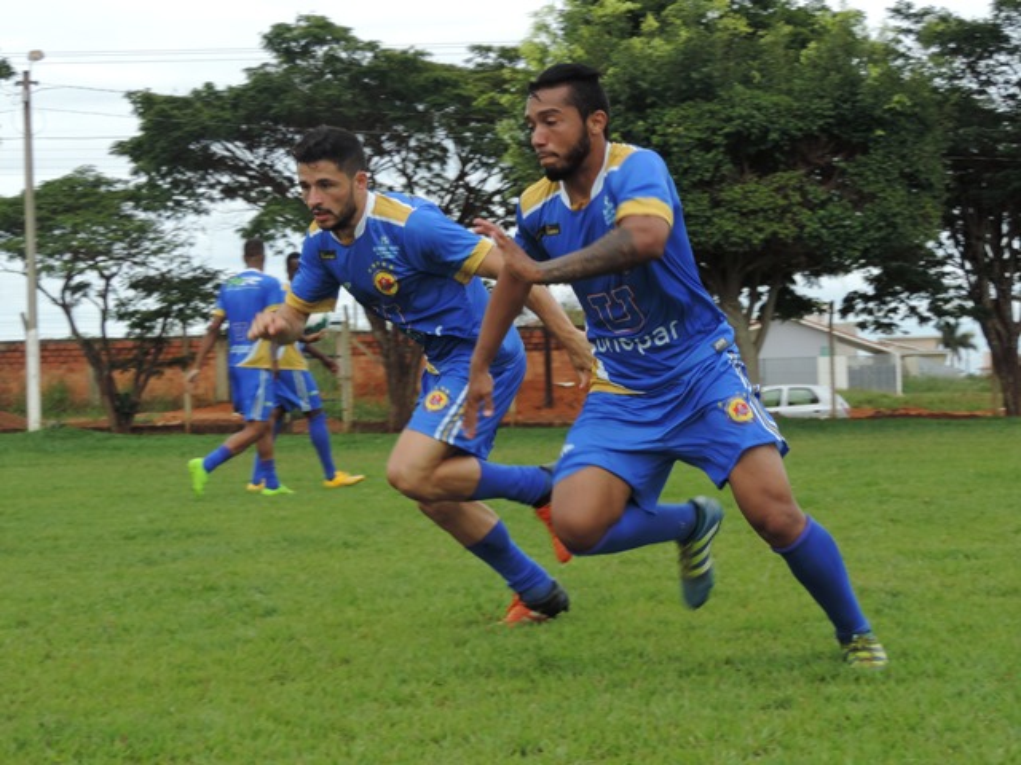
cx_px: 510
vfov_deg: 17.4
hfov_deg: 23.0
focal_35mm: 85
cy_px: 382
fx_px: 2507
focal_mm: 15.1
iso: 80
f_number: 4
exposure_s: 1/320
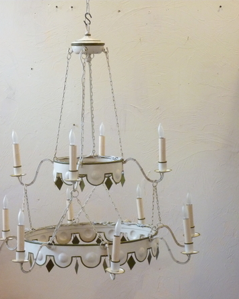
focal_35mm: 95
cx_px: 77
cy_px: 151
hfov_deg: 16.1
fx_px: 840
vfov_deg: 20.2
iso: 400
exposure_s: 1/15
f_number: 4.1
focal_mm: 11.9
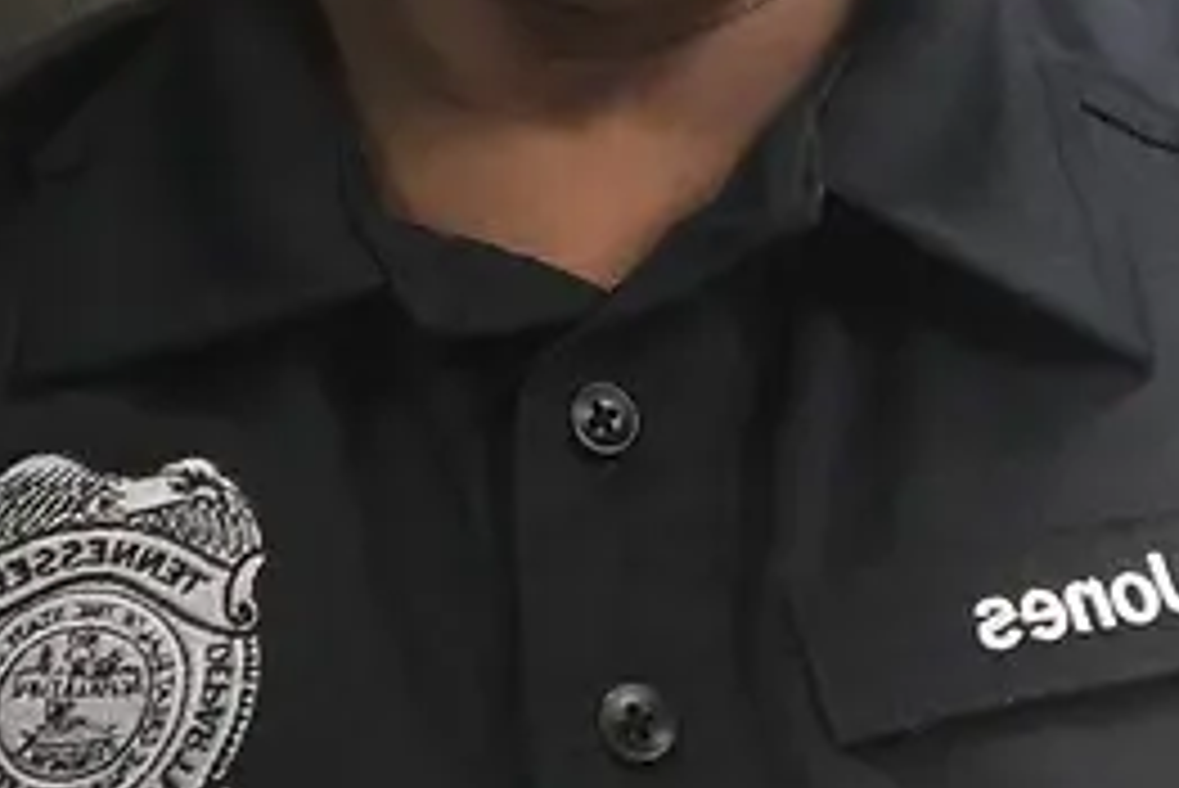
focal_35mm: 76
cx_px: 464
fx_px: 2490
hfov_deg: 26.6
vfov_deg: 16.2
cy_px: -435
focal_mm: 2.87
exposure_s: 1/20
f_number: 2.2
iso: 160
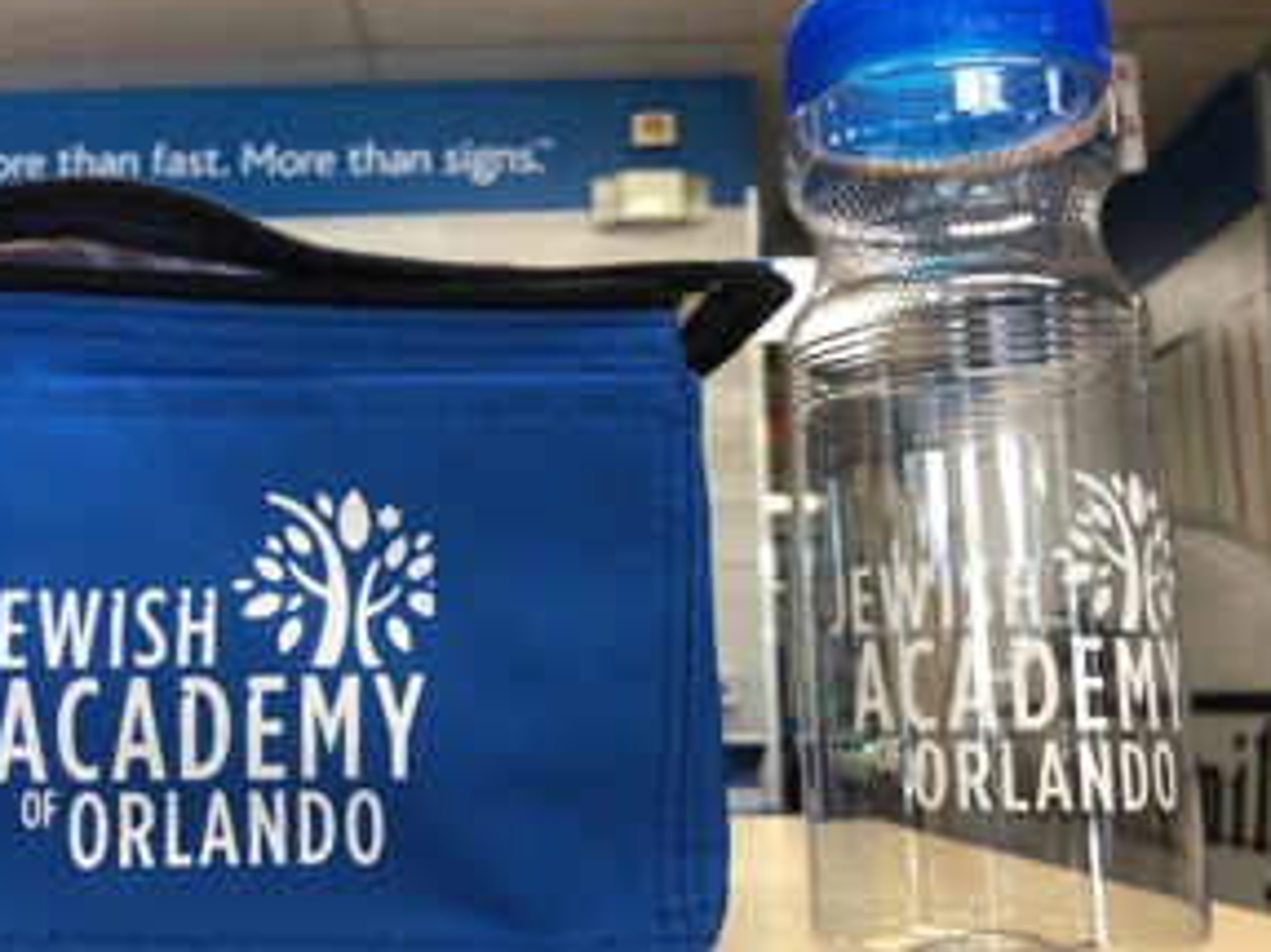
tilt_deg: +10.1
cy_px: 461
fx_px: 1431
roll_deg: +1.1
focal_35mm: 39
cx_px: 438
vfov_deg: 36.8
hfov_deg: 47.2
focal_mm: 4
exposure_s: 1/30
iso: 32
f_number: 1.8
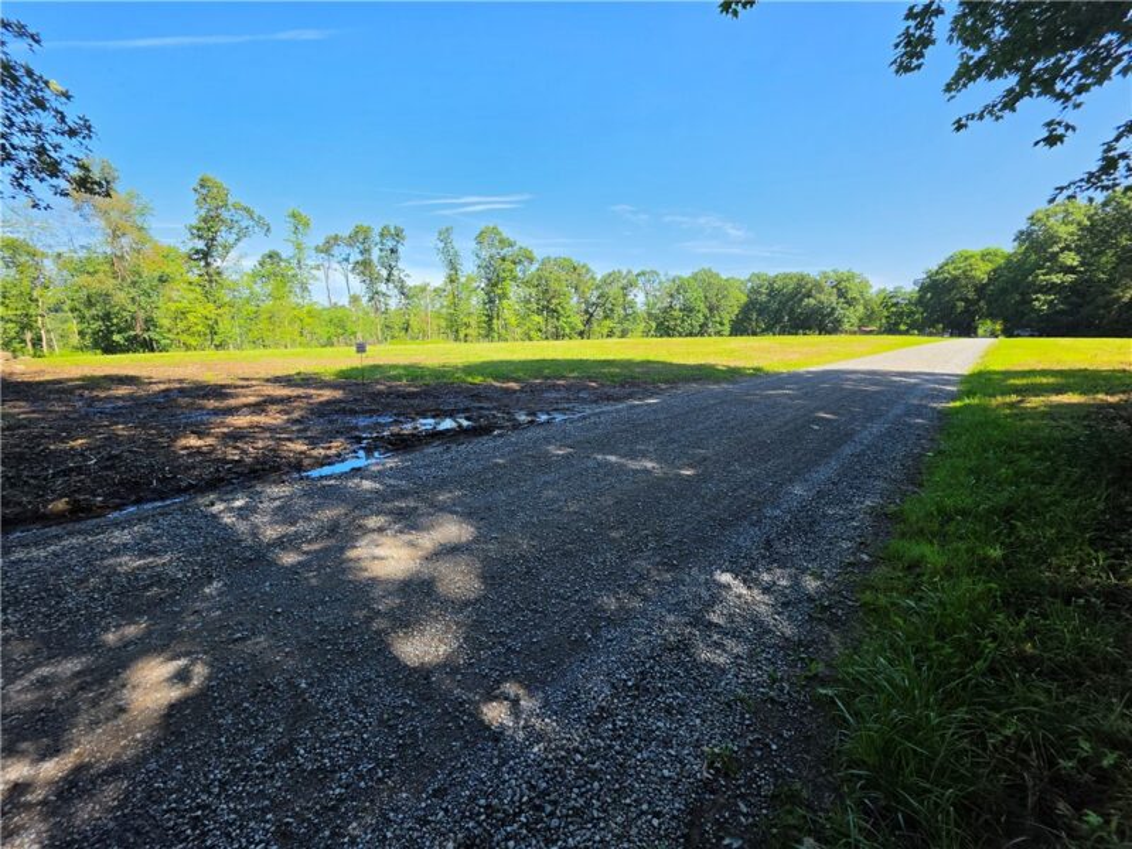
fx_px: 425
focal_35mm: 13
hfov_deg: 106.2
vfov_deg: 89.9
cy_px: 424
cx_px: 566
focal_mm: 2.2
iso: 32
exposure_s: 1/809
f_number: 1.9
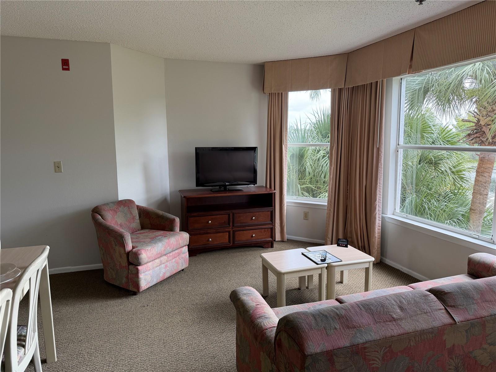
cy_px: 186
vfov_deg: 56.8
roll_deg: +0.5
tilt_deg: -7.6
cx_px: 248
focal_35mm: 24
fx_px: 344
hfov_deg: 71.6
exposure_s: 1/255
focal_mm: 6.76
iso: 80
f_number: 1.78
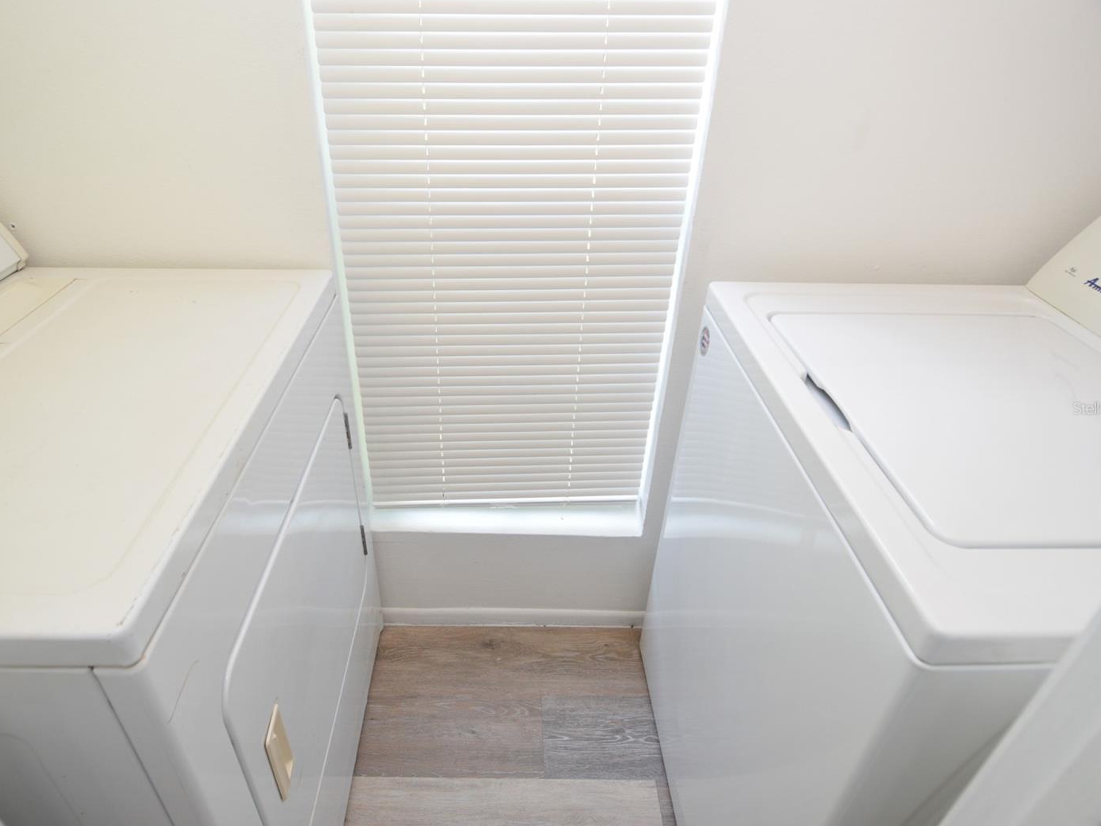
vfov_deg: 66.0
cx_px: 507
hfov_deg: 81.6
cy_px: 408
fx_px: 636
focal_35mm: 20
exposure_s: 1/80
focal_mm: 12
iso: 400
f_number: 4.5
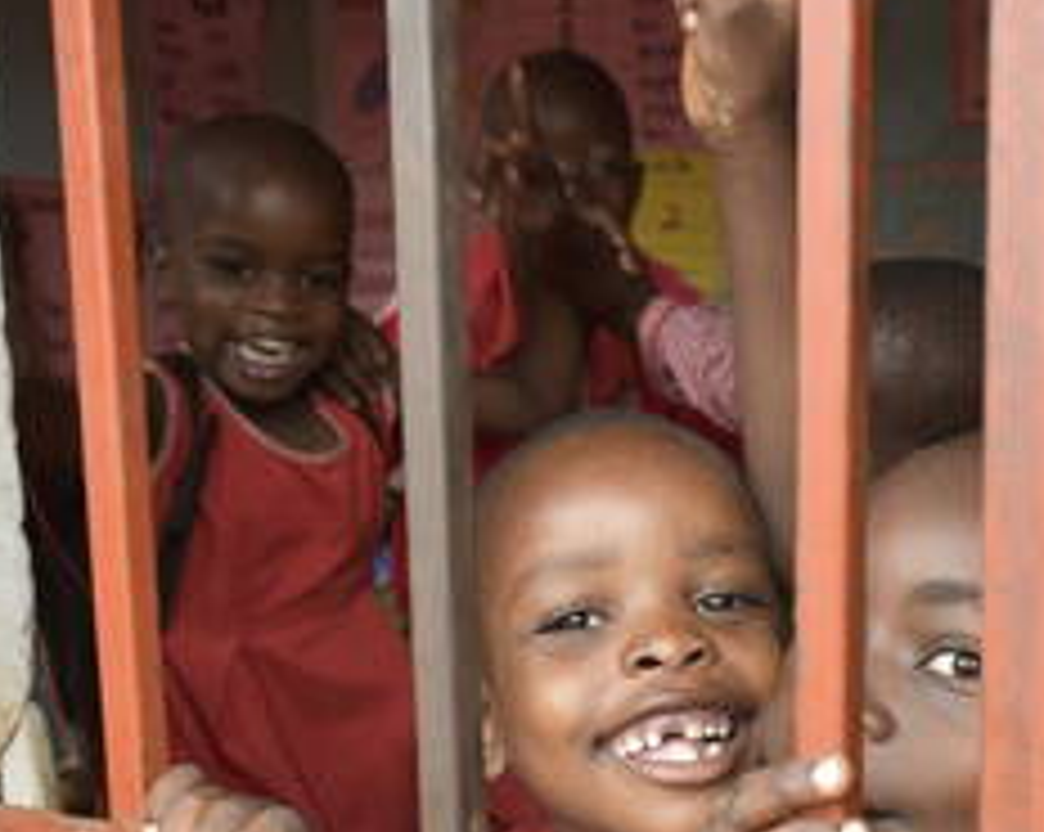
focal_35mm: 60
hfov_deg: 30.9
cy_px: 684
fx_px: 1852
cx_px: 801
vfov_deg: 24.9
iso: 400
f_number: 4.5
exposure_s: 1/50
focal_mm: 20
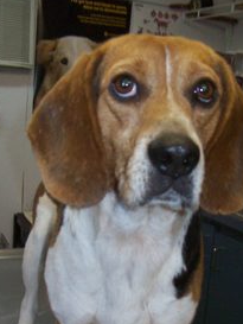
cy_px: 254
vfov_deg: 31.9
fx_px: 552
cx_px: 134
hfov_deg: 24.8
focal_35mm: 59
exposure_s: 1/64
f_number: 2.7
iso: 200
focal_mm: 6
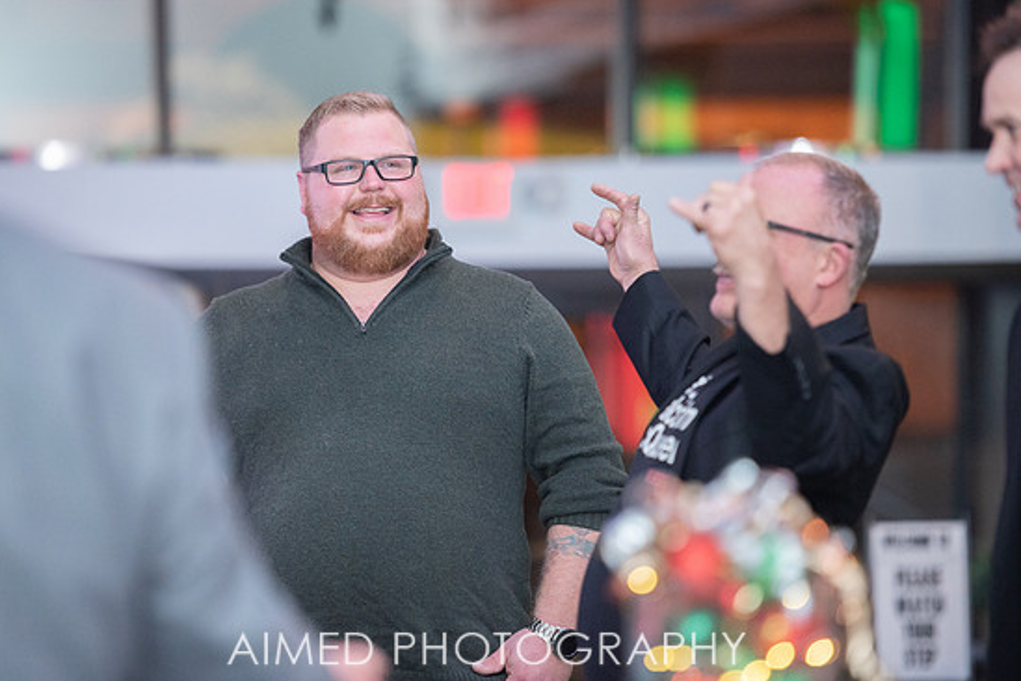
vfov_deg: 7.4
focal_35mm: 185
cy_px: 325
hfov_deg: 11.1
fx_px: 5246
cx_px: 489
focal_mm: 175
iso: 1600
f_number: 2.8
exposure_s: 1/200
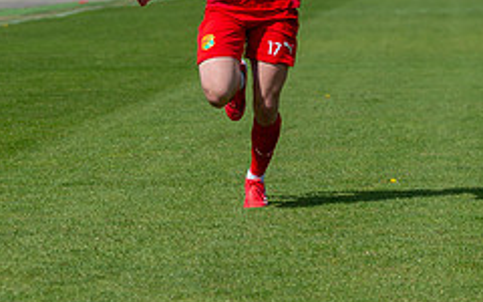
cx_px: 286
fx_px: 3396
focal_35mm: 258
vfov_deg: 5.1
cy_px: 26
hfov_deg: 8.1
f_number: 3.5
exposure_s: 1/1600
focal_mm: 95
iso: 100
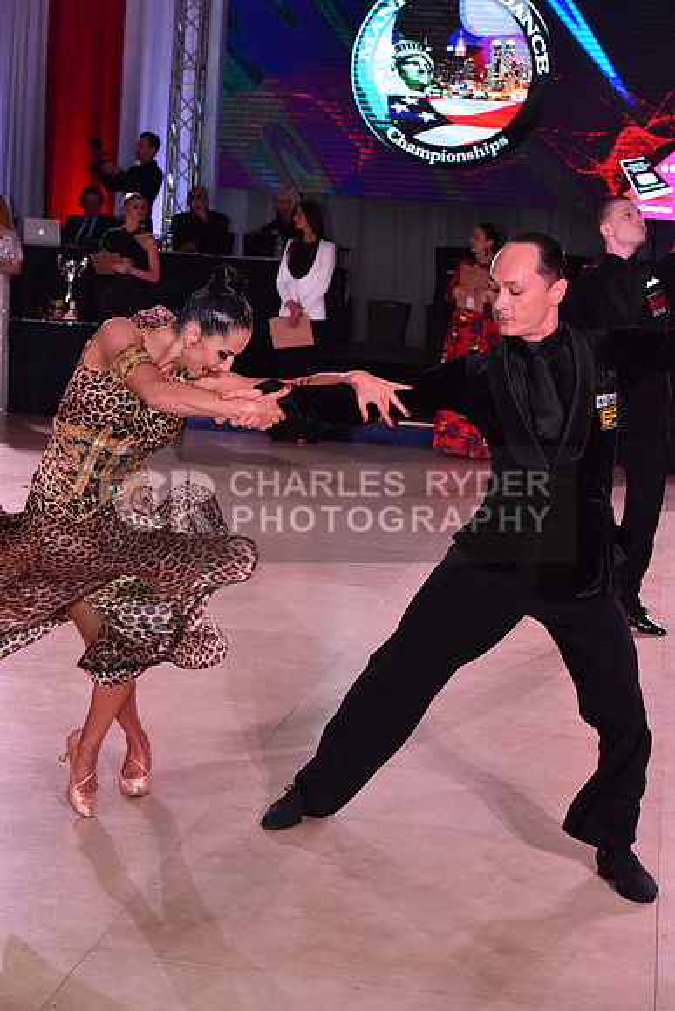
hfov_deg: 19.5
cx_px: 338
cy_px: 506
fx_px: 1967
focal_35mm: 70
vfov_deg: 28.8
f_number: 7.1
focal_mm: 70
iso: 2500
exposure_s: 1/320
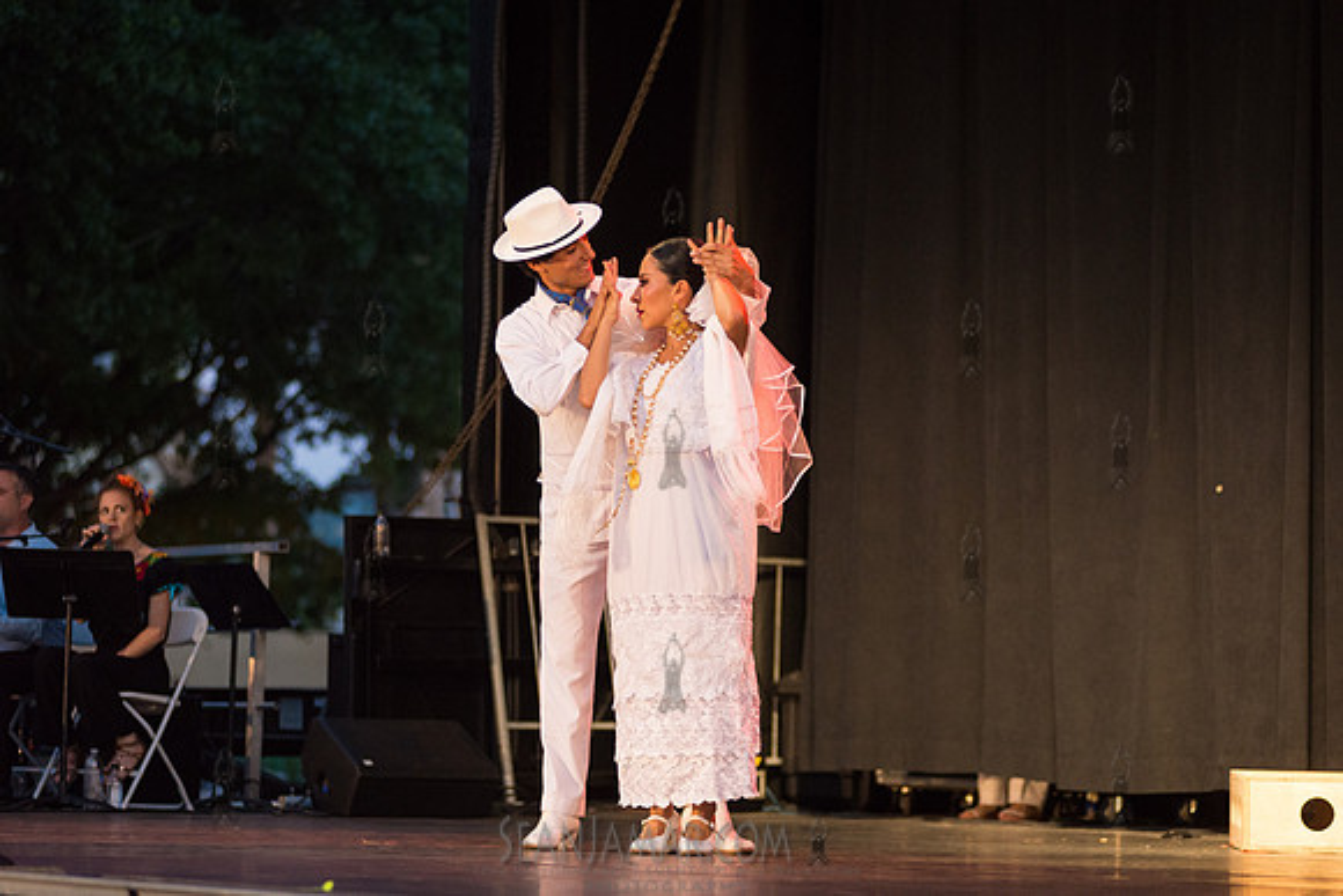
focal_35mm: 105
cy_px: 448
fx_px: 3918
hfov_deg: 19.5
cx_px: 672
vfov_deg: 13.0
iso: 4000
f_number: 2.8
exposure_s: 1/800
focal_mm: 105
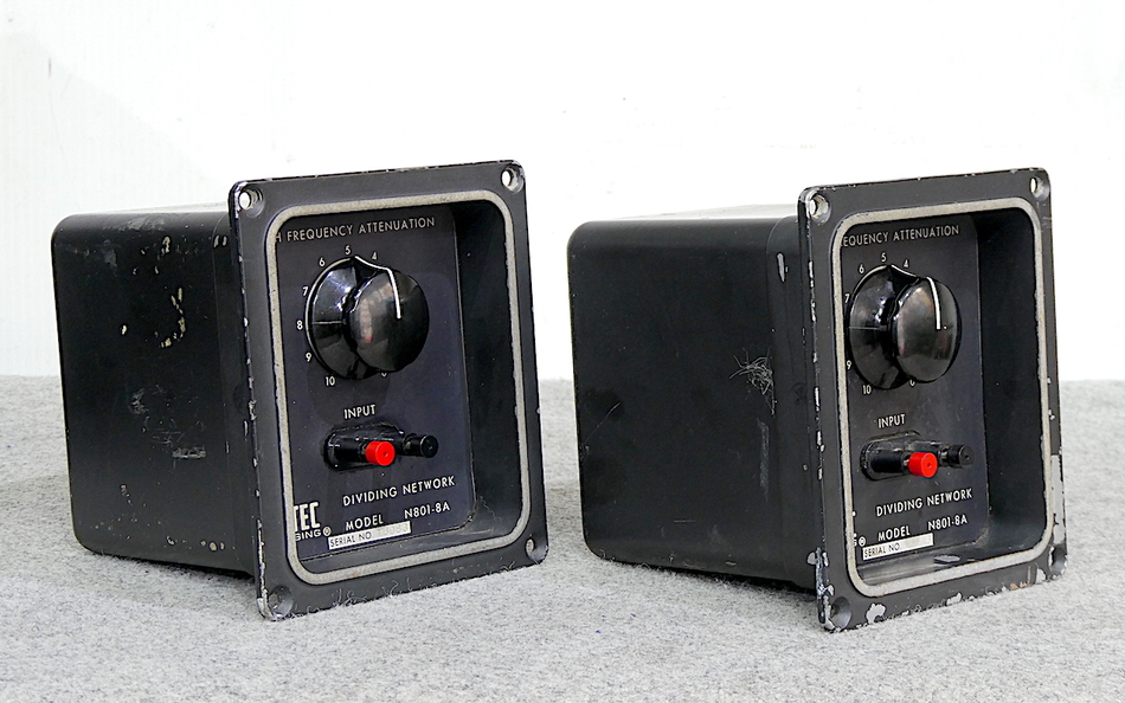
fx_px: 2760
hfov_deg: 23.0
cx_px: 567
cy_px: 393
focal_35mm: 90
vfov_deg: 14.5
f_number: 4.8
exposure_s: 1/5
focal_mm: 15
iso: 200
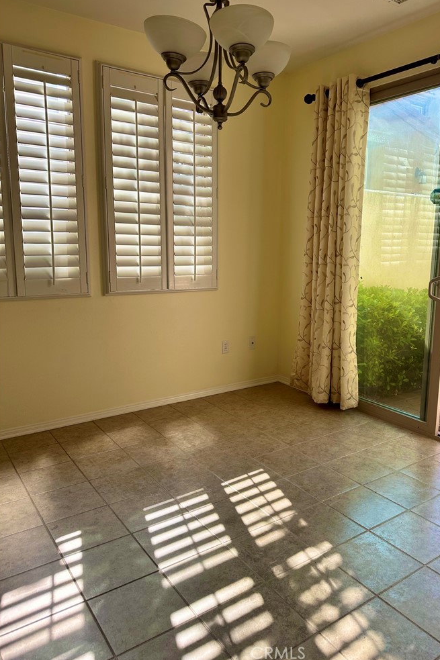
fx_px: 477
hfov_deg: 49.4
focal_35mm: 26
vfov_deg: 69.4
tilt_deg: -7.9
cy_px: 319
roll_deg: -0.7
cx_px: 253
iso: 80
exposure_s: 1/435
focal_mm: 6.86
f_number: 1.78
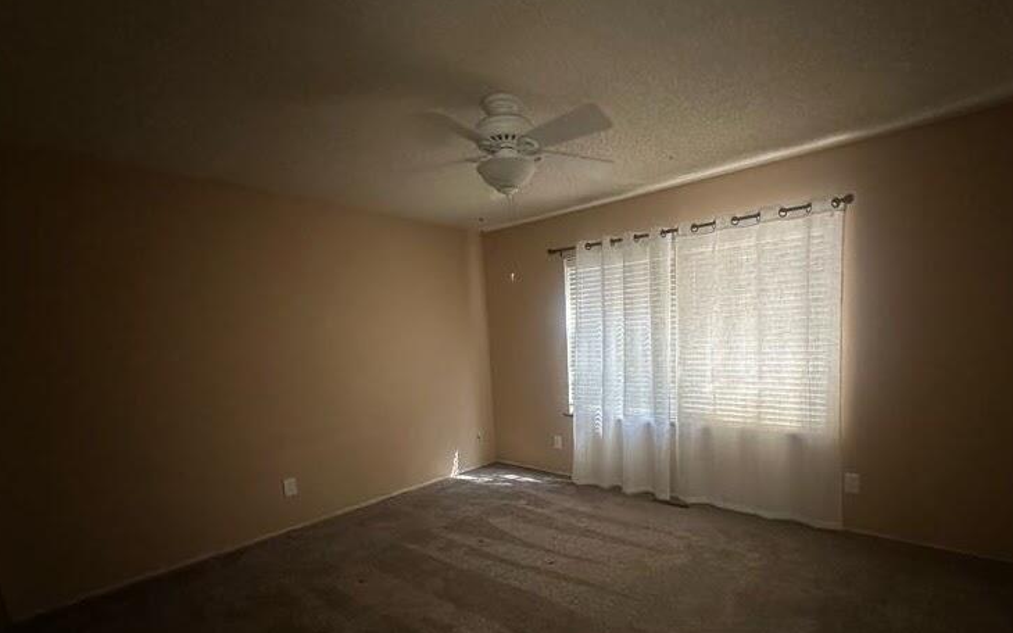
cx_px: 548
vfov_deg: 66.9
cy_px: 396
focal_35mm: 17
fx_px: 469
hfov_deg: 94.2
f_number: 2.2
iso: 400
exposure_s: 1/60
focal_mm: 2.22
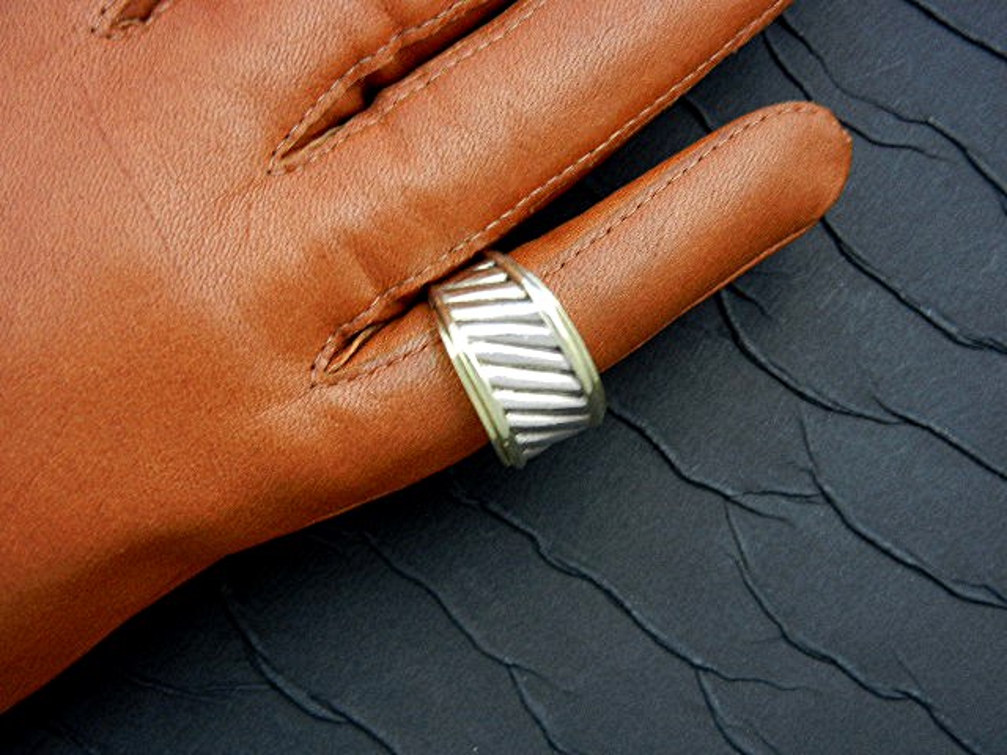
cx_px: 504
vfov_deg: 24.8
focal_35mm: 59
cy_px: 378
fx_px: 1716
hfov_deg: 32.7
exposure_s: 1/3
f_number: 4
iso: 200
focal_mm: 10.6
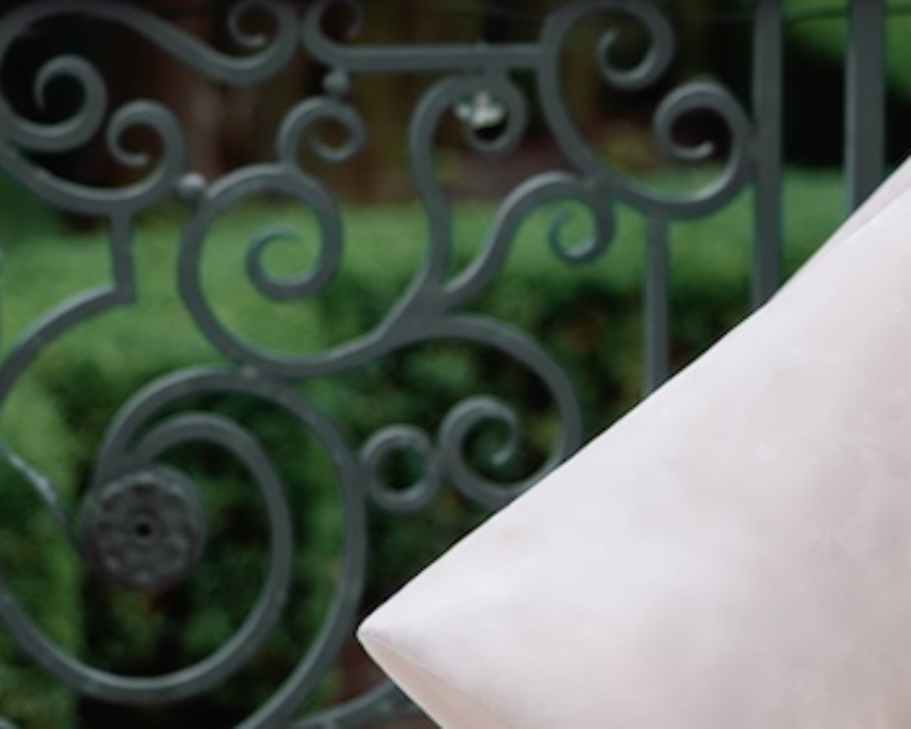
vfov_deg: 5.6
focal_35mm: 278
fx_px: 7498
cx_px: 766
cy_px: 179
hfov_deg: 6.9
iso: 200
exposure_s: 1/500
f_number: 2.8
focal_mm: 63
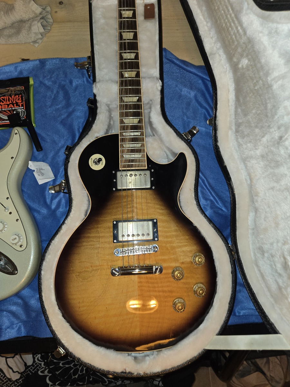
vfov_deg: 73.9
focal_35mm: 23
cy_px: 194
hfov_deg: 58.9
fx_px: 257
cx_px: 145
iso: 50
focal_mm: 5.4
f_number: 1.8
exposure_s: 1/60
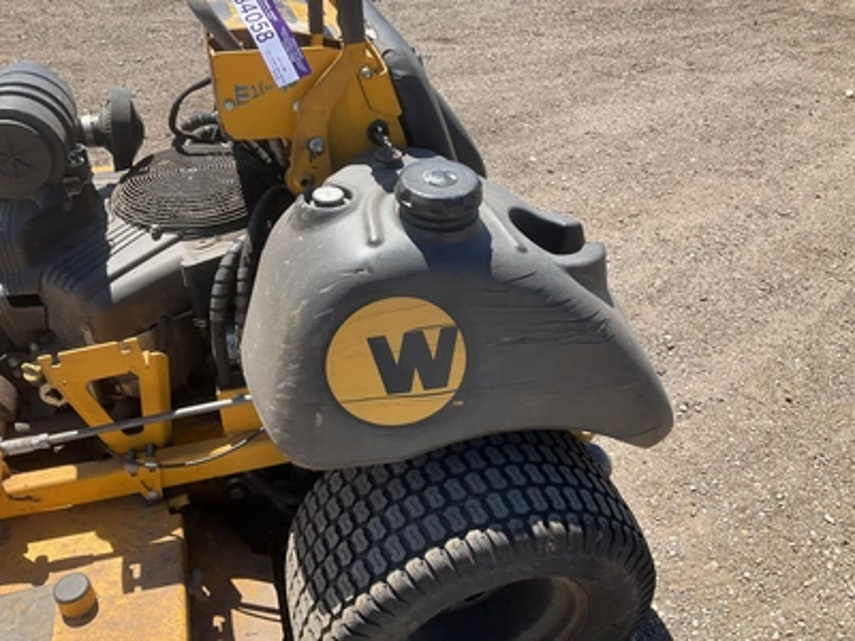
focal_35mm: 29
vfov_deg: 48.2
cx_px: 428
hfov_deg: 61.7
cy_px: 320
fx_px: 716
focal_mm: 3
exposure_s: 1/855
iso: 25
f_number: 1.8
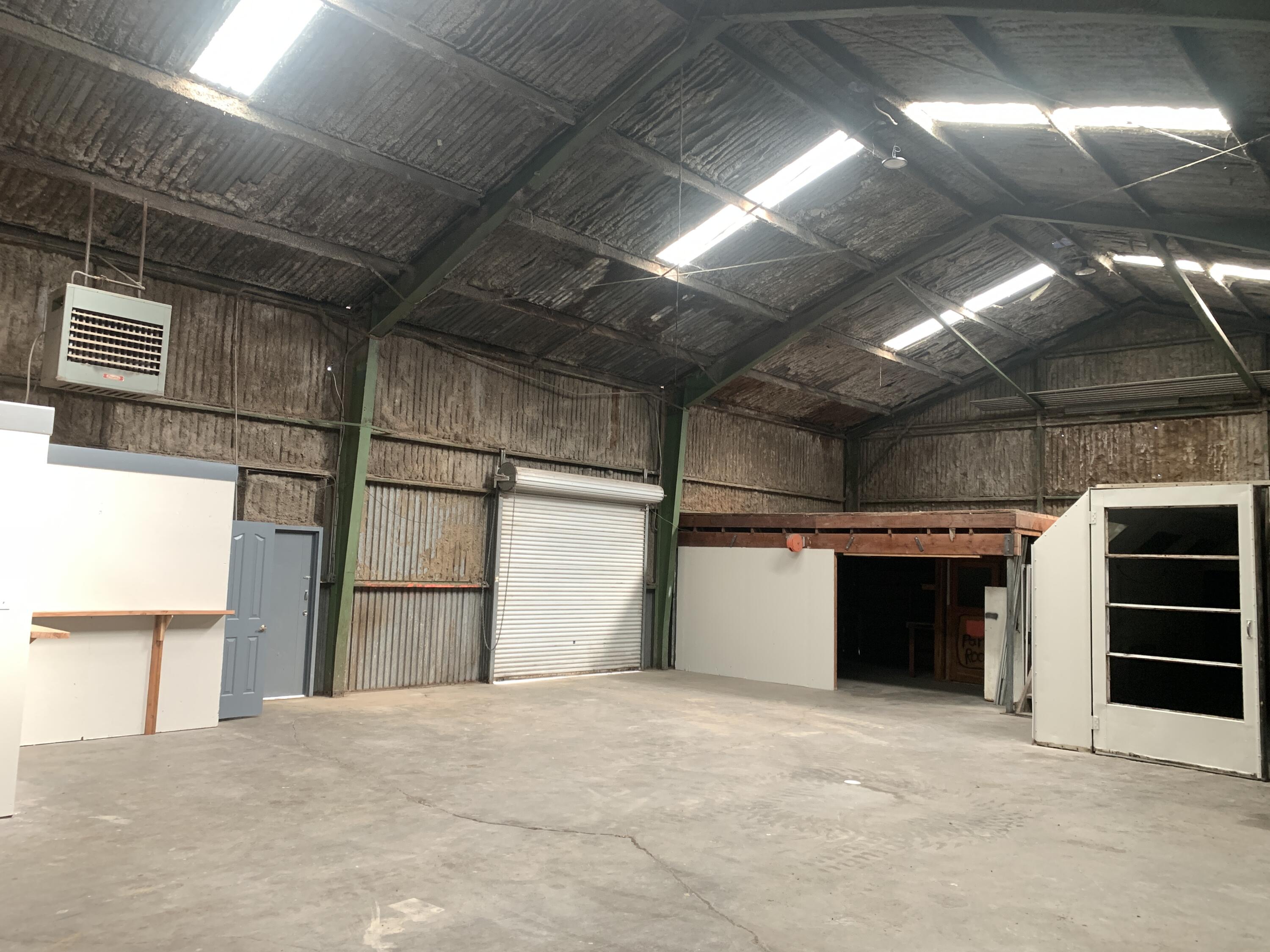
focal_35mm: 26
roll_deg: -2.5
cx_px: 635
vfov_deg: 53.1
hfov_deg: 67.3
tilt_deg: +4.3
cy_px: 476
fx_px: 954
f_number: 1.8
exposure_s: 1/60
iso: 200
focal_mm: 4.25
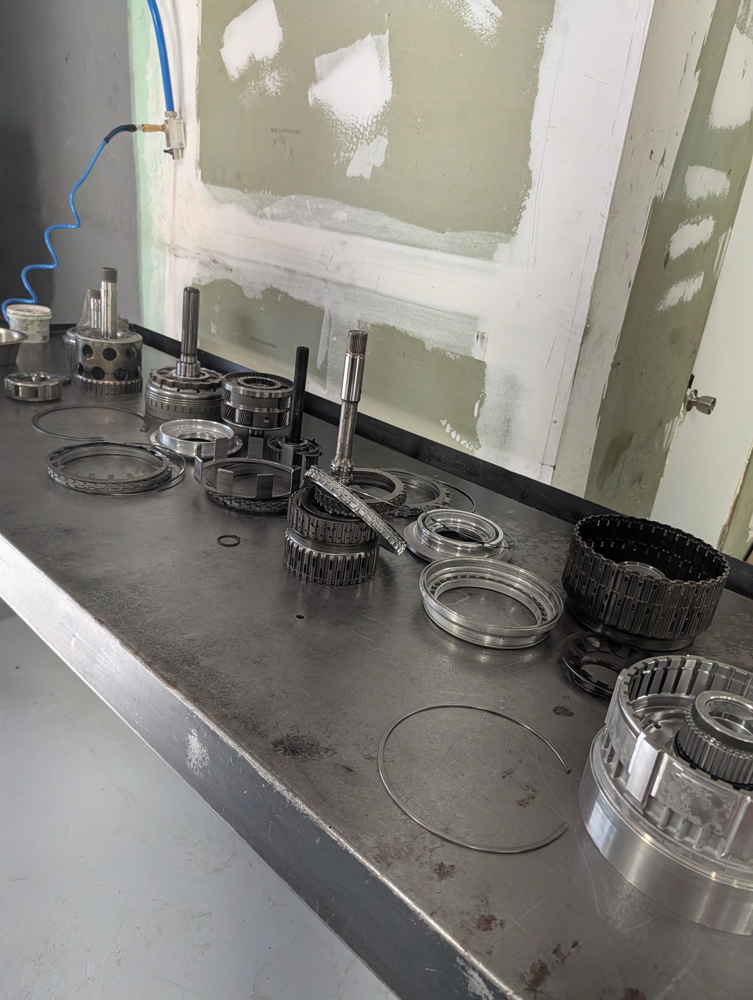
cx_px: 376
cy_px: 500
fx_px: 694
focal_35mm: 24
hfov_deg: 56.9
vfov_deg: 71.5
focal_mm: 6.9
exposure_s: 1/1835
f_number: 1.68
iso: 1311
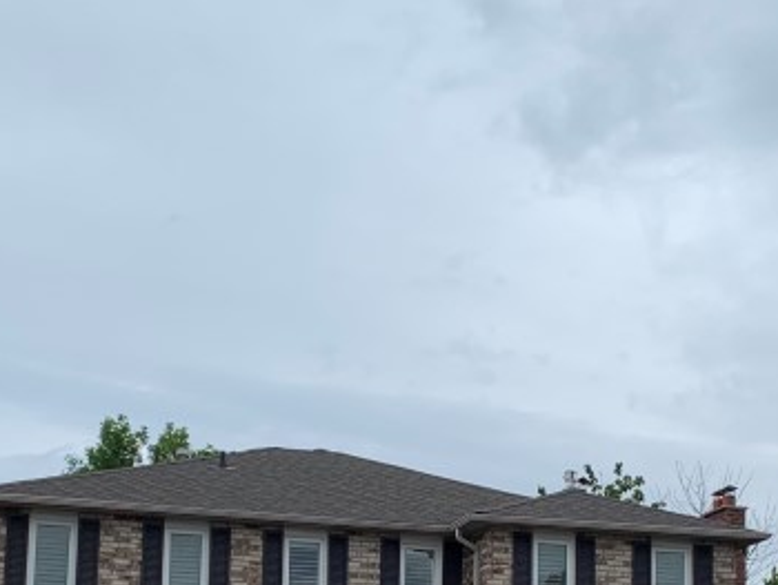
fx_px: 1709
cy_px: 621
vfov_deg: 18.8
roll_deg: -1.3
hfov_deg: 25.6
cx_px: 420
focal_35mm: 76
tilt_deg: +6.9
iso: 25
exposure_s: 1/3086
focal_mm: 4.25
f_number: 1.8
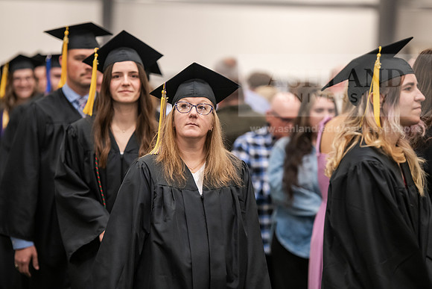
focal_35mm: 160
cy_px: 144
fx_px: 1920
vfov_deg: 8.6
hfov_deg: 12.8
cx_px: 216
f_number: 3.2
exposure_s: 1/200
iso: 2500
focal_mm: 160
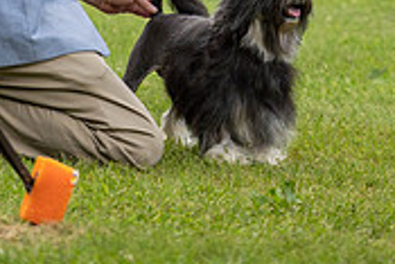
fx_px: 6841
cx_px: 208
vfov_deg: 2.2
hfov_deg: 3.3
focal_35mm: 623
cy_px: -168
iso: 320
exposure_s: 1/1000
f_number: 4
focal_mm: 188
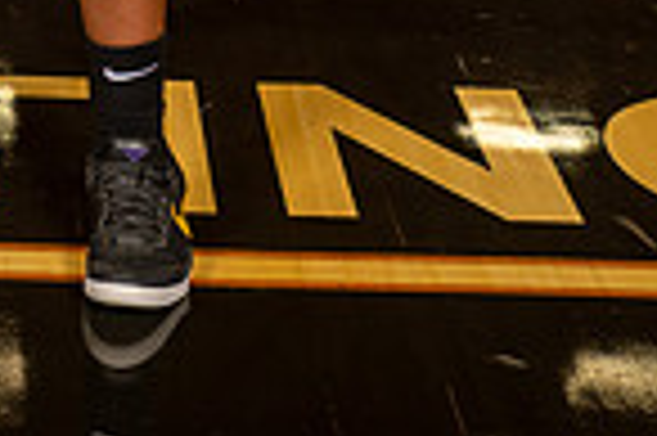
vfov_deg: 8.6
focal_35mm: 148
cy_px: -530
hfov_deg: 13.7
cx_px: 4
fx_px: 2698
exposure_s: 1/400
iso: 640
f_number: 7.1
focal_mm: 48
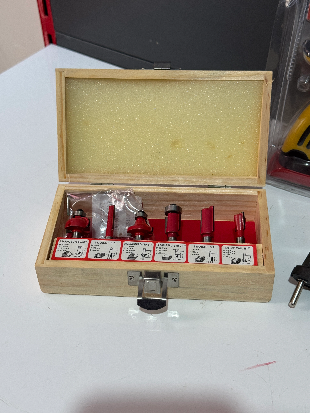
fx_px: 573
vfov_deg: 39.7
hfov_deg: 30.3
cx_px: 155
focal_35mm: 48
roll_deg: +2.2
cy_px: 206
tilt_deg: -42.1
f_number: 1.78
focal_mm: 6.76
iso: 125
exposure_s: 1/50
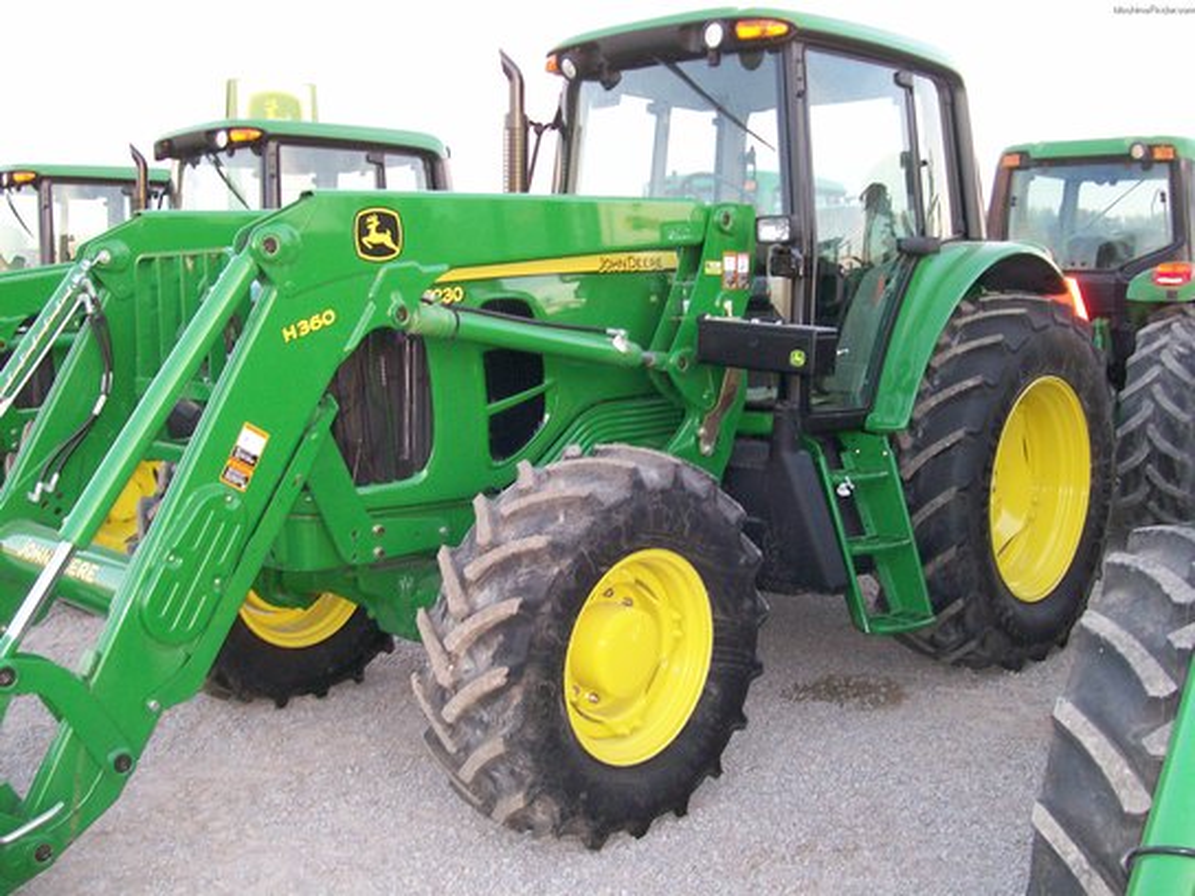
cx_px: 598
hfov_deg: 51.4
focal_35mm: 36
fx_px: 1243
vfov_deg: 39.7
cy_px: 448
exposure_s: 1/64
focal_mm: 6
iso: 140
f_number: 2.7
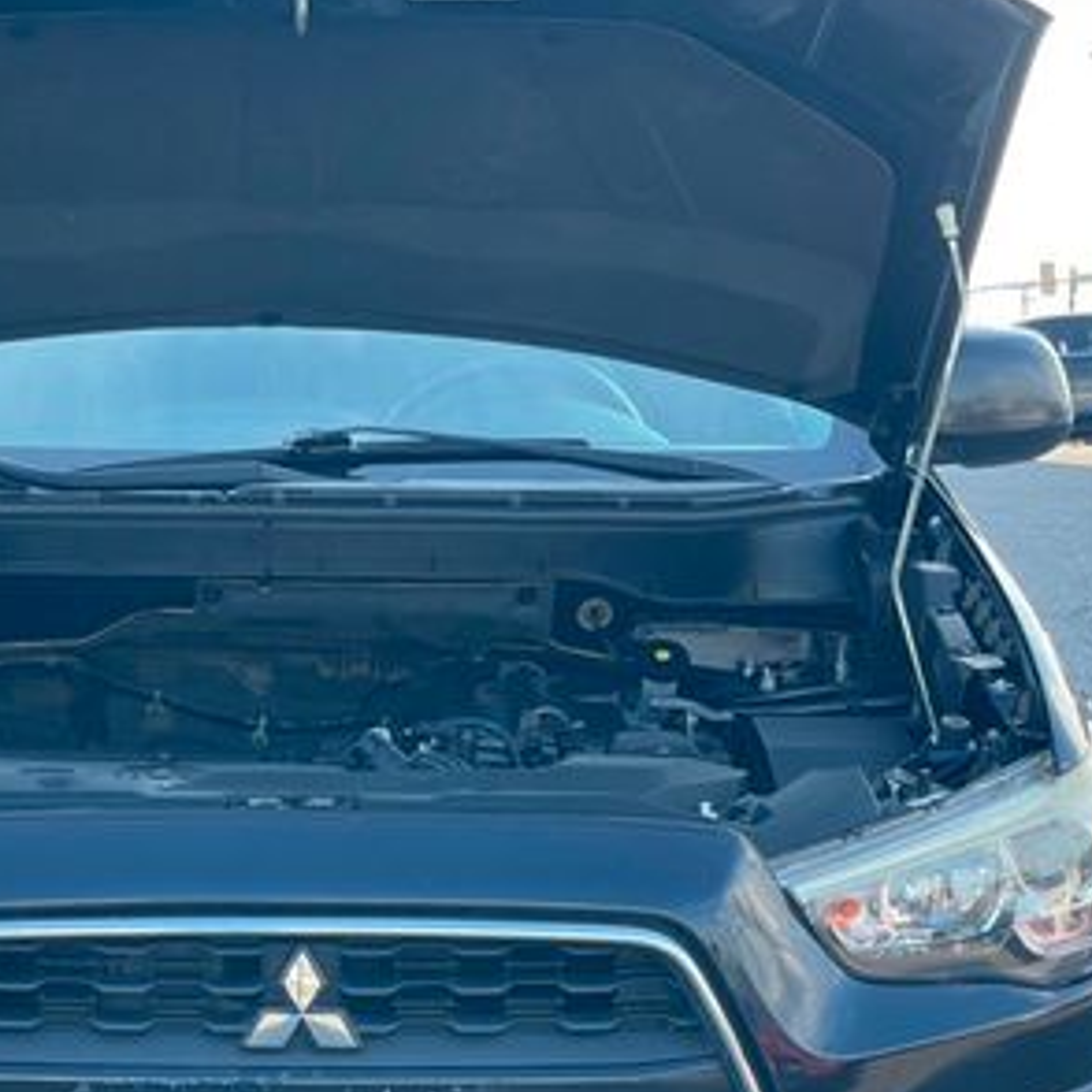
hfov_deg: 17.3
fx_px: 3569
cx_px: 312
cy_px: 691
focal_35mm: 100
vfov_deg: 17.4
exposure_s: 1/141
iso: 25
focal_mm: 6
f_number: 2
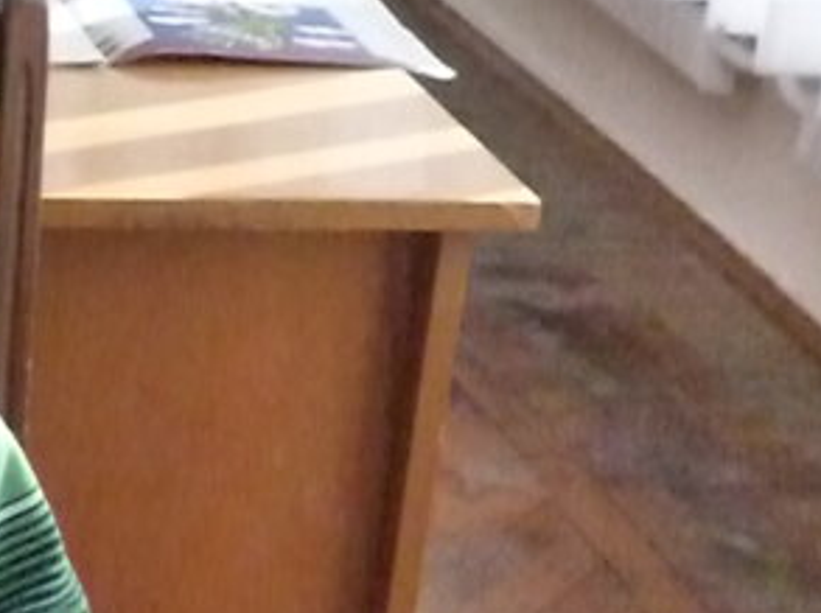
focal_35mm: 126
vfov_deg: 11.7
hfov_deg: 14.4
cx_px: -490
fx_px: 2985
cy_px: 493
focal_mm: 6.4
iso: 2500
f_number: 10
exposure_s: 1/500
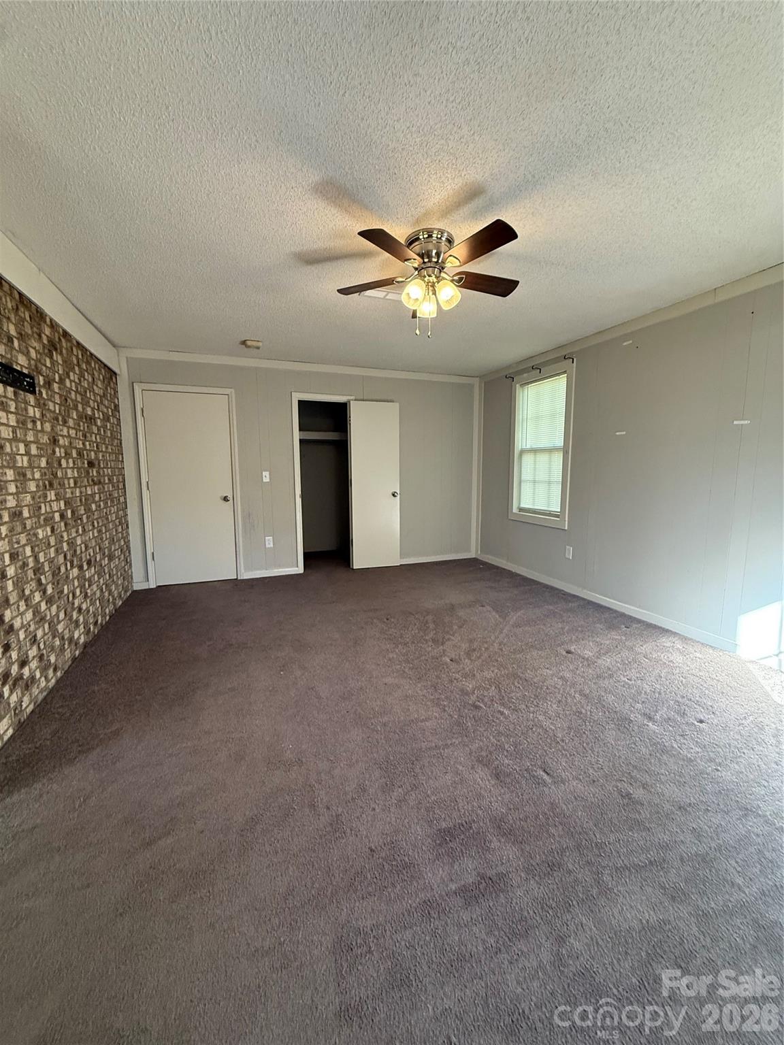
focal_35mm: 14
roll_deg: +1.8
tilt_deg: -6.4
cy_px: 522
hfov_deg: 85.7
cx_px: 392
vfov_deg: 102.1
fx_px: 423
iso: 320
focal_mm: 2.22
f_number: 2.2
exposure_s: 1/120
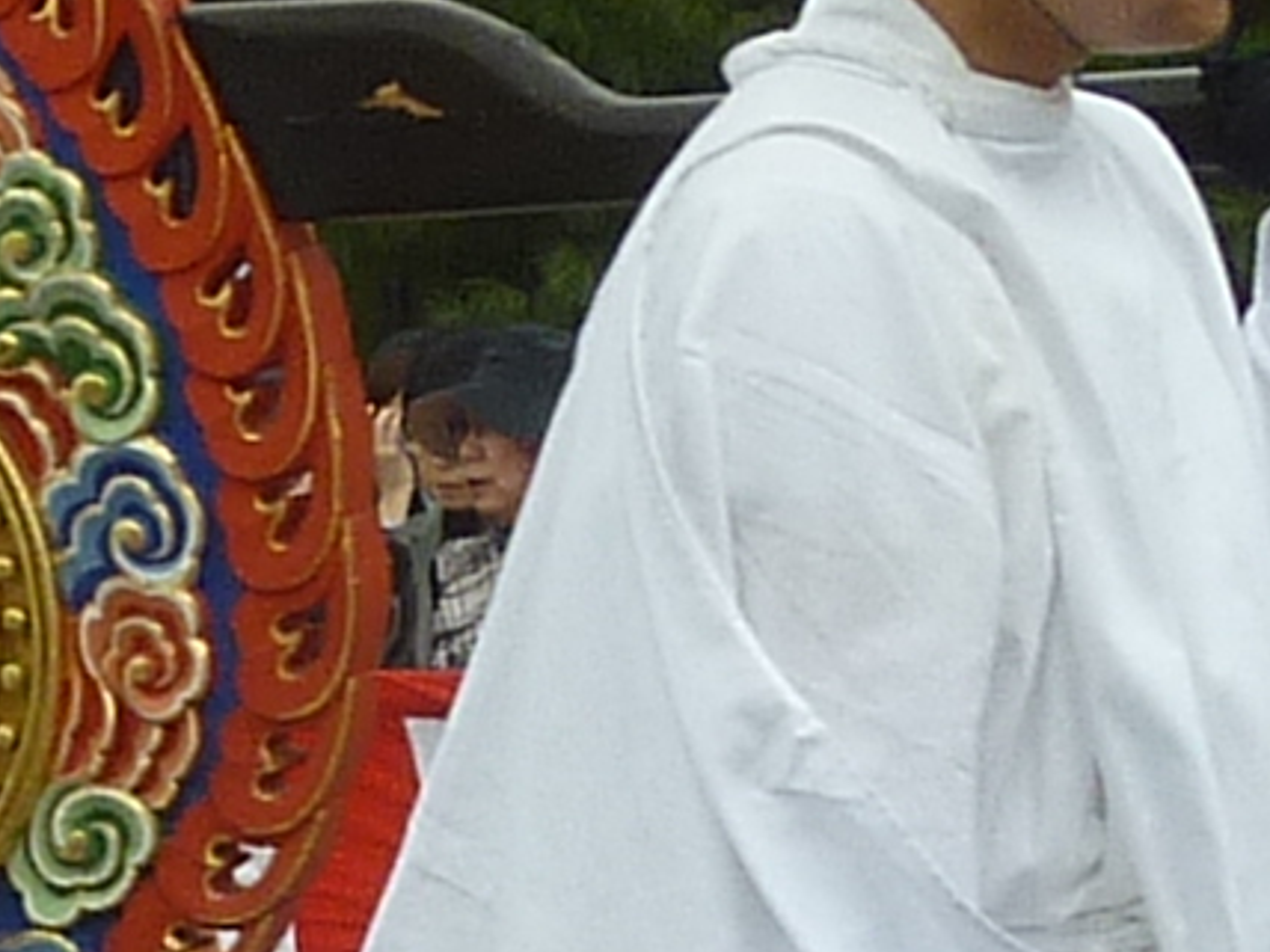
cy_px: 961
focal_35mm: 340
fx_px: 12474
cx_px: -318
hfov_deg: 5.8
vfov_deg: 4.4
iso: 80
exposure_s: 1/160
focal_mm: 6.5
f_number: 4
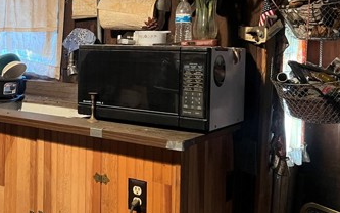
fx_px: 491
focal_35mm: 53
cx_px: 38
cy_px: 54
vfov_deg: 24.2
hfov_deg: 36.0
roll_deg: -0.3
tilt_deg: -5.0
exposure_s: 1/40
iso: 640
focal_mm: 5.7
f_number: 1.5
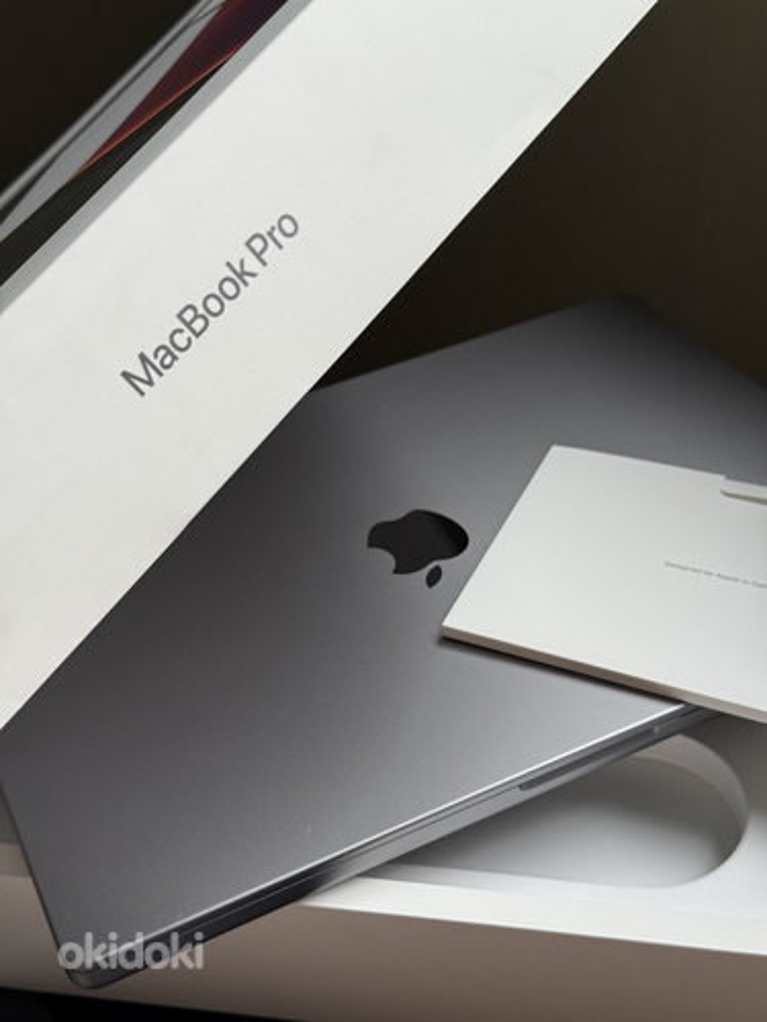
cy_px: 511
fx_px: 1418
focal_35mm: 48
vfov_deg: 39.7
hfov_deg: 30.3
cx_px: 384
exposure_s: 1/61
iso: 100
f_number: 1.78
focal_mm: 6.76
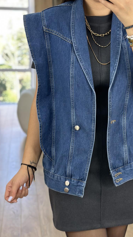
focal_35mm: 62
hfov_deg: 19.3
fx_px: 389
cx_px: 98
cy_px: 126
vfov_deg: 33.8
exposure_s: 1/100
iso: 80
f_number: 1.78
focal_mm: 6.86
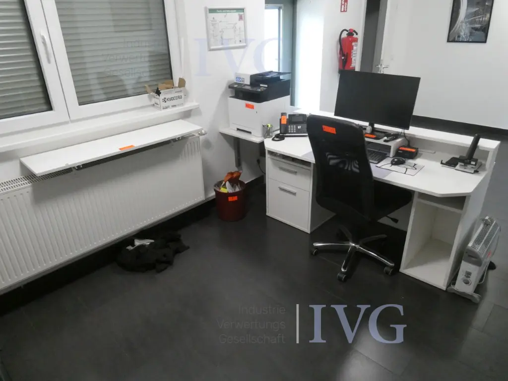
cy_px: 190
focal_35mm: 24
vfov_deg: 56.8
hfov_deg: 71.6
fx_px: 352
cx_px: 254
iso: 800
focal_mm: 4.3
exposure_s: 1/60
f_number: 3.3
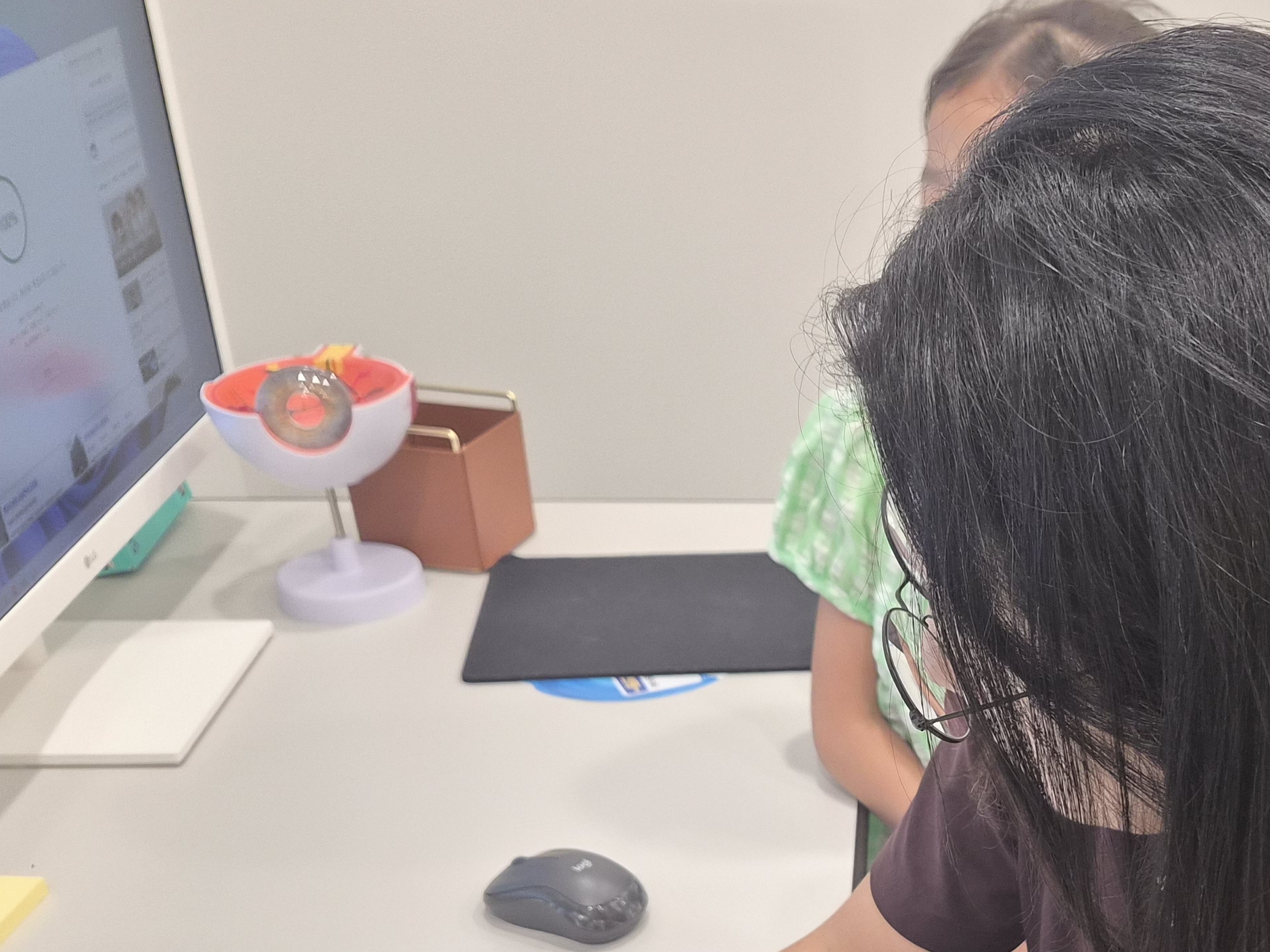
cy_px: 890
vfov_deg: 28.3
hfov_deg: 36.6
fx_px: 1797
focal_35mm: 49
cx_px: 1131
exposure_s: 1/120
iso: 250
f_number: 1.8
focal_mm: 5.4
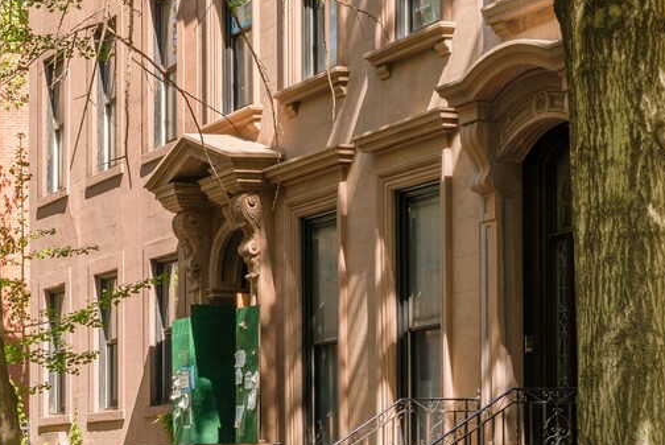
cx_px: 154
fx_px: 1923
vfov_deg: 13.0
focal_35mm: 104
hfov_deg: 19.5
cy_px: 434
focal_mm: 35
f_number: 11
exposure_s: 1/160
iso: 400
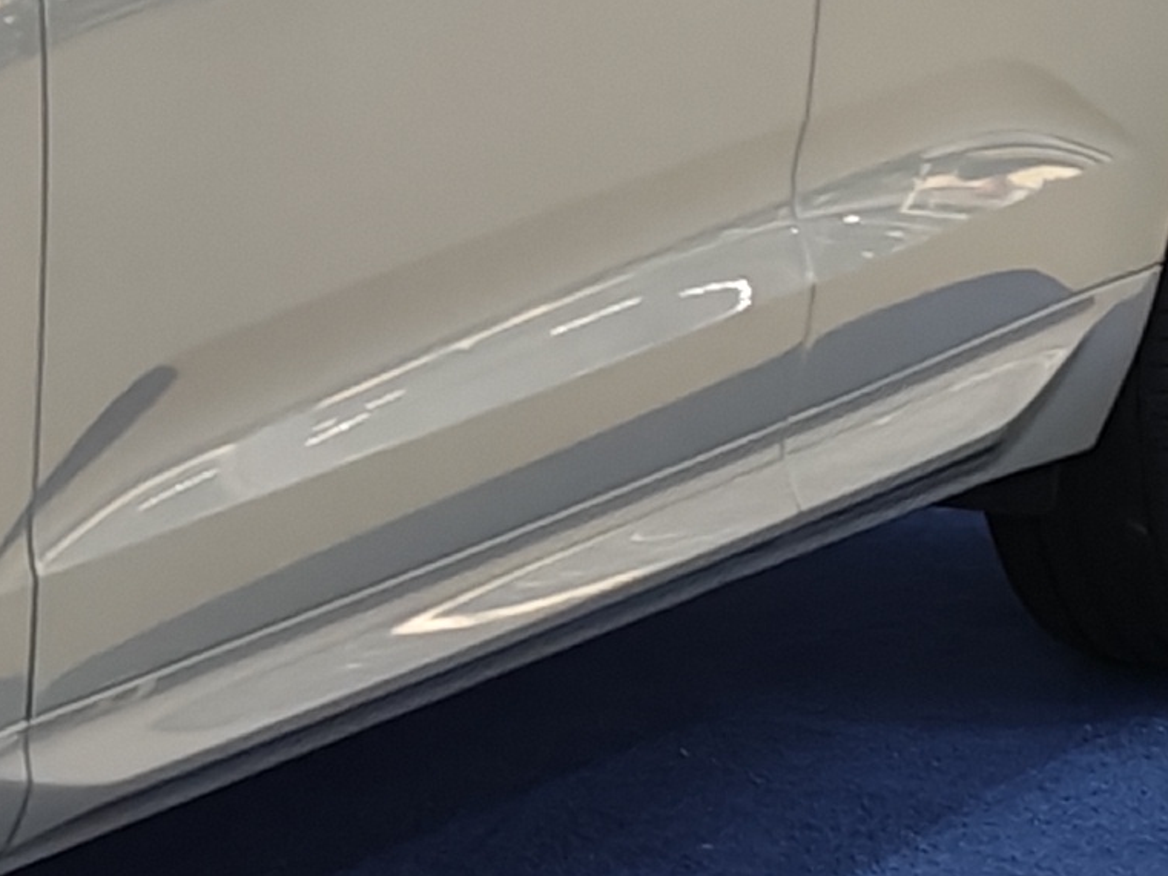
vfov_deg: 8.1
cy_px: 215
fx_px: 6176
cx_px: -820
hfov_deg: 10.3
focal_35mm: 183
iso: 200
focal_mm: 6.12
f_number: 1.9
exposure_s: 1/100
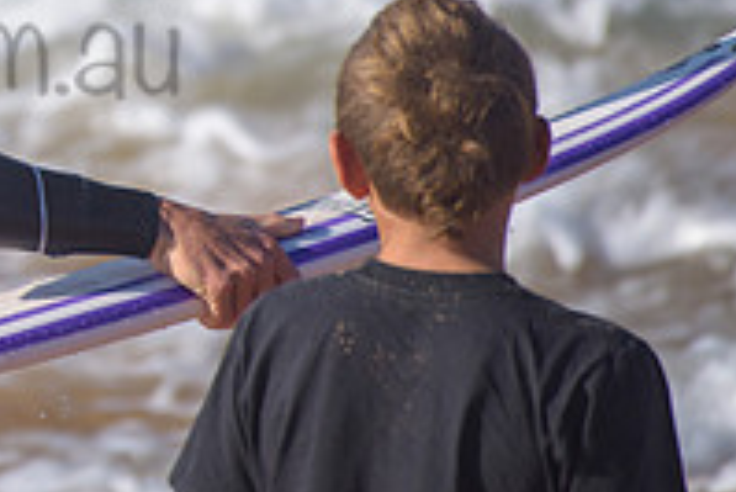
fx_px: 30913
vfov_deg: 0.9
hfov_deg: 1.4
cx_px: -211
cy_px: 9
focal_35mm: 1511
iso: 280
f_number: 5.6
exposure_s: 1/2000
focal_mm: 500
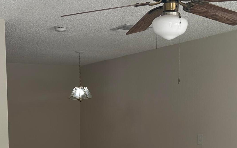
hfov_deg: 29.7
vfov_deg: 18.3
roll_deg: +0.4
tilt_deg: -5.4
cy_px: 153
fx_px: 446
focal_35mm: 69
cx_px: 96
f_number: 1.78
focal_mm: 6.86
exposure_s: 1/285
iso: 80
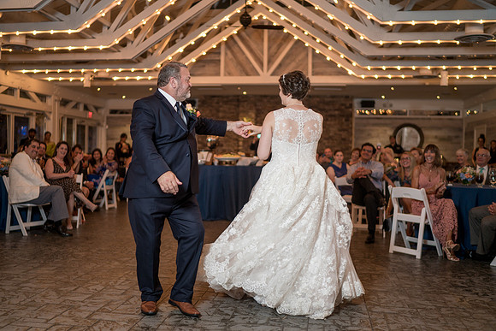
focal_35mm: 38
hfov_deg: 50.2
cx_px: 231
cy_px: 159
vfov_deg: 34.7
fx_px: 530
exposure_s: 1/200
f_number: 1.4
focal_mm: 35
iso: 250
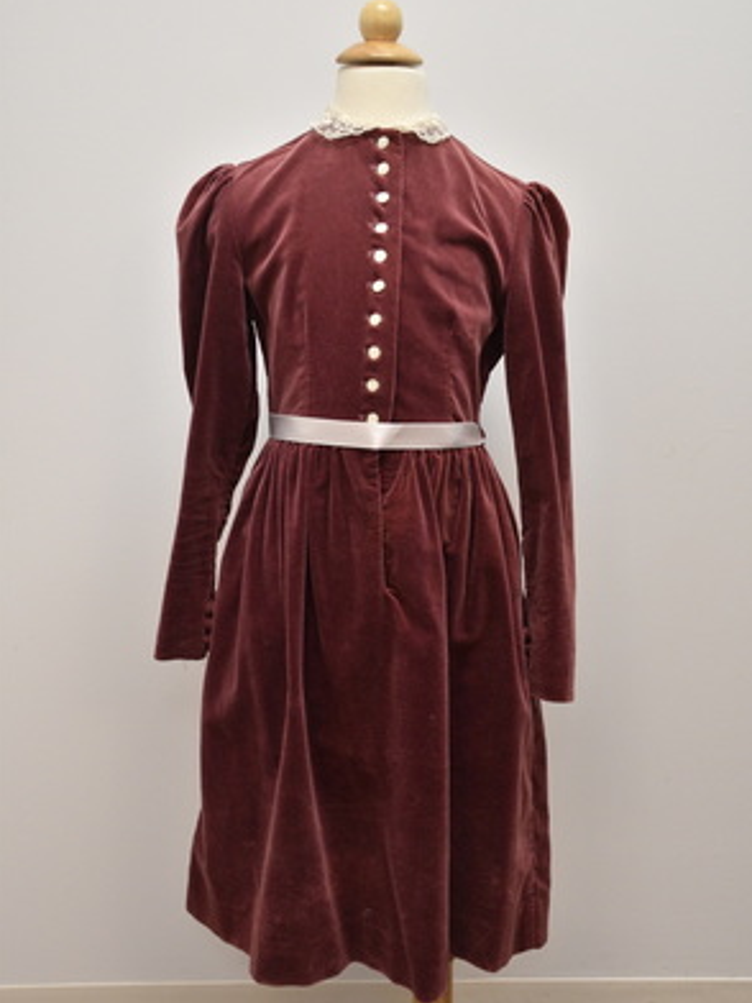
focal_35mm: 43
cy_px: 502
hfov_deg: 33.6
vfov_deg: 43.9
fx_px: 1246
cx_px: 381
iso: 1000
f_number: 4.5
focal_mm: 26
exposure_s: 1/100
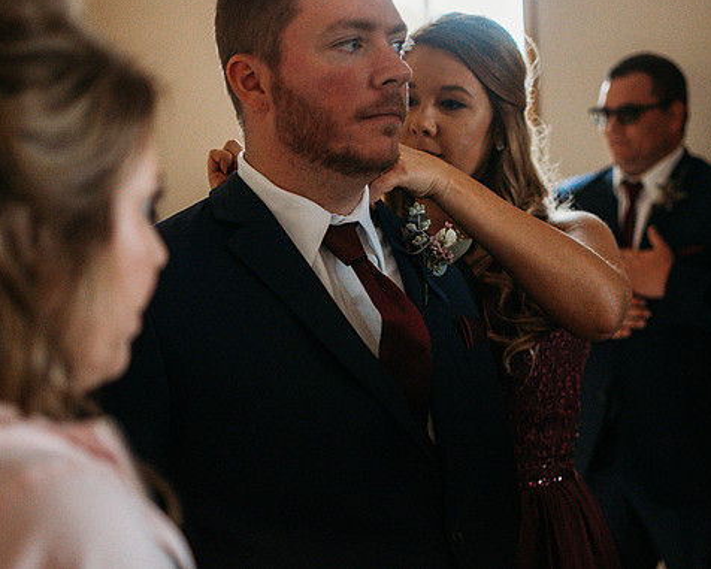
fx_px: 1263
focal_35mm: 60
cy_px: 282
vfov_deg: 25.4
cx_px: 373
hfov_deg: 31.4
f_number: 1.8
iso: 800
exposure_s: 1/800
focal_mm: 35
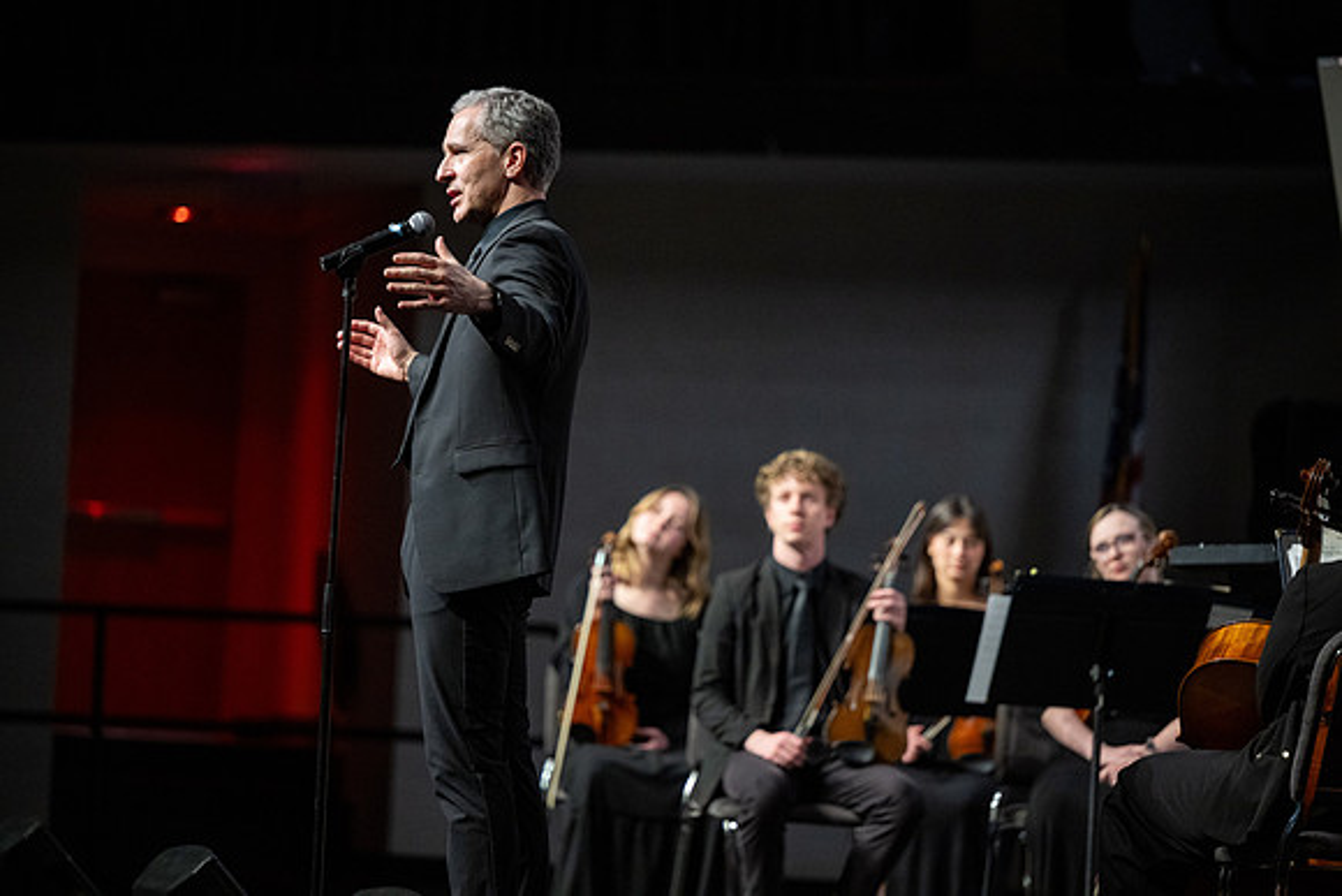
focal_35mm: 155
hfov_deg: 13.2
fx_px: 5779
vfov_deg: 8.9
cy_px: 448
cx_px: 671
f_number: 2.8
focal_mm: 155
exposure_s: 1/400
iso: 1600
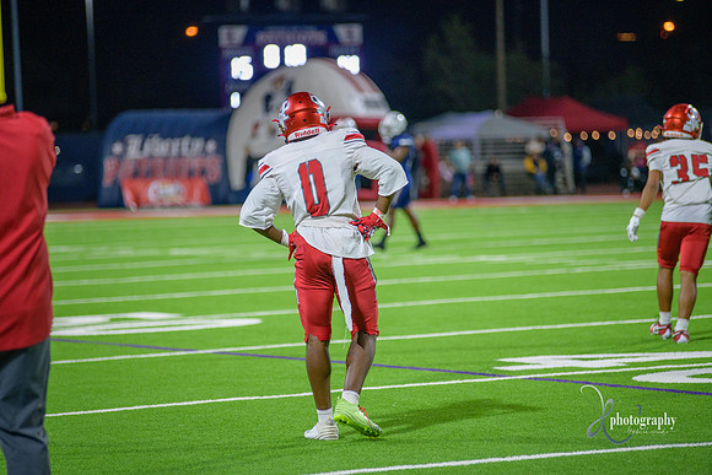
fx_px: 3462
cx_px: 356
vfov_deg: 7.9
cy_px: 238
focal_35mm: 175
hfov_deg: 11.7
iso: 1250
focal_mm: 175
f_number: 2.8
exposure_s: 1/320
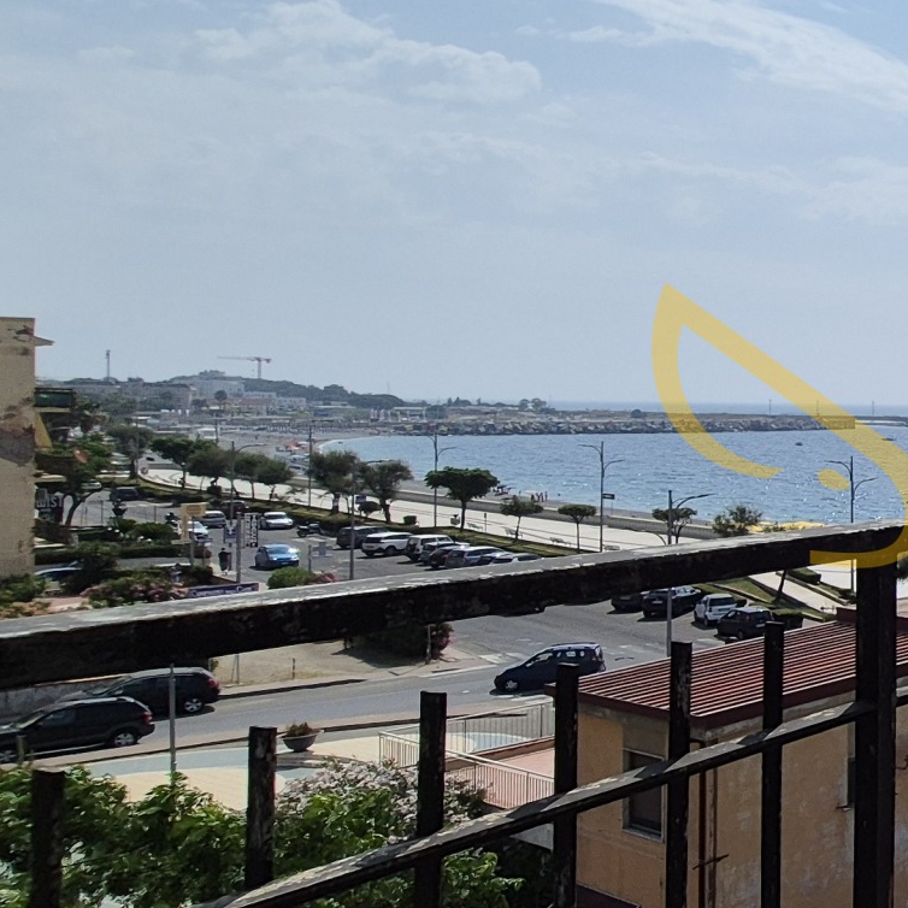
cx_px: 1422
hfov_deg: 26.9
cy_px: 425
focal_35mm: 39
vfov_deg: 42.8
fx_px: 1157
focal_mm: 2.2
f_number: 2.2
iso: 50
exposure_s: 1/6272
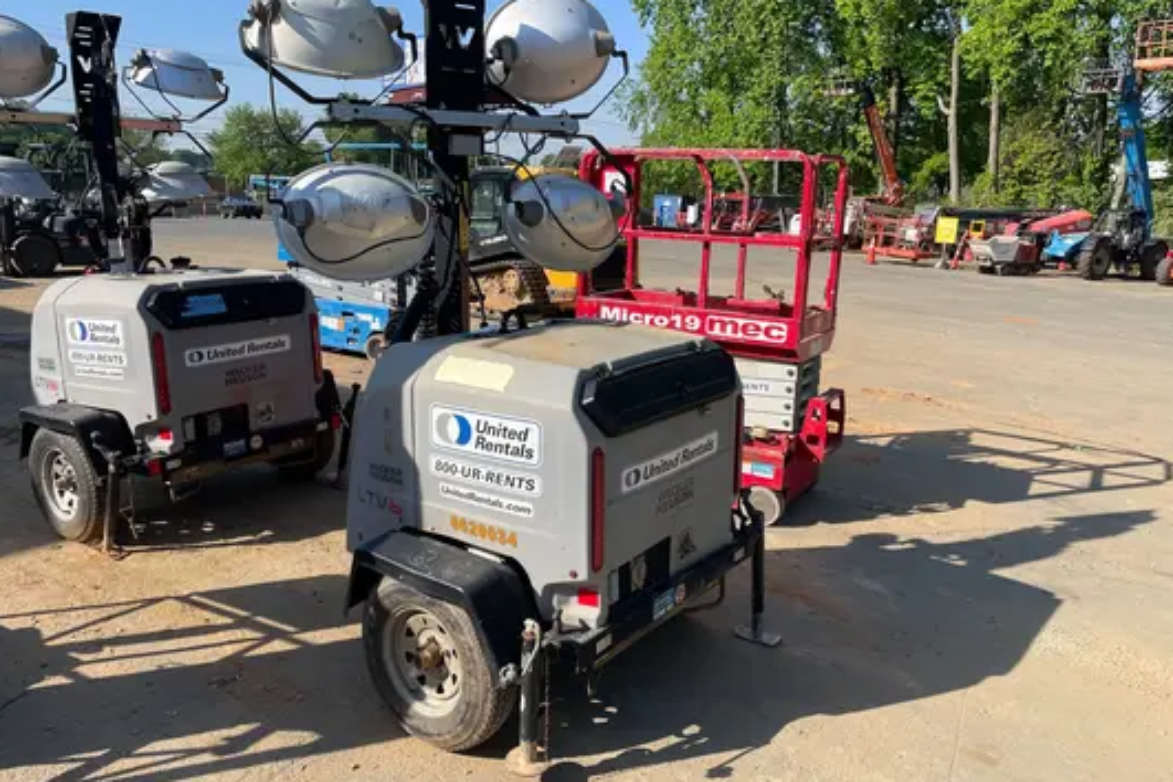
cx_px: 585
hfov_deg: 65.5
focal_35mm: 28
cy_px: 399
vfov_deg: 46.4
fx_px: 912
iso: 32
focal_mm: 4.2
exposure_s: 1/2564
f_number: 1.6
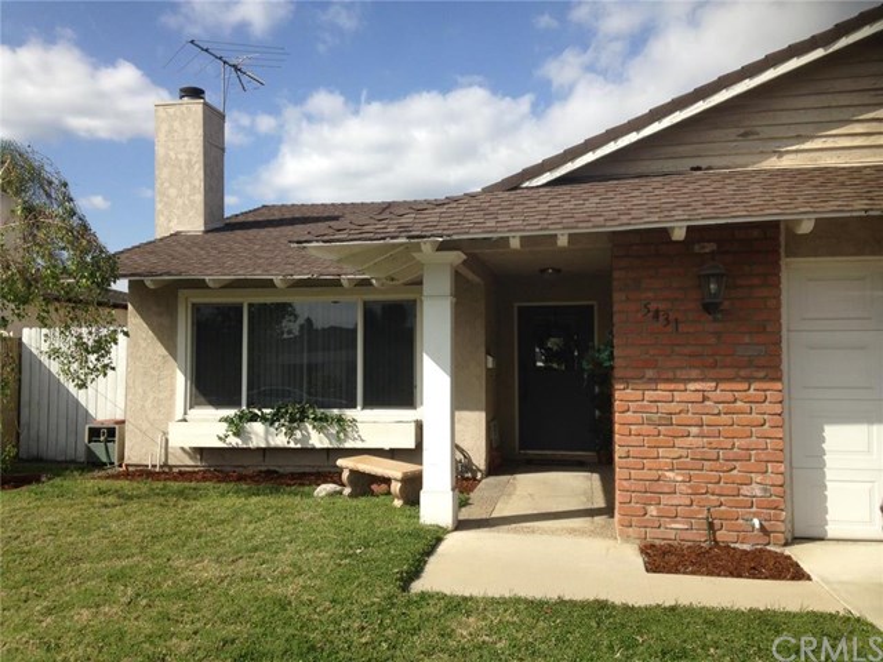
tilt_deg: +0.8
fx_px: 842
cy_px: 331
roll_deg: -0.7
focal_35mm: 33
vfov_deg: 42.9
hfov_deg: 55.4
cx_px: 442
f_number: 2.4
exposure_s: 1/1695
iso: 50
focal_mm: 4.12
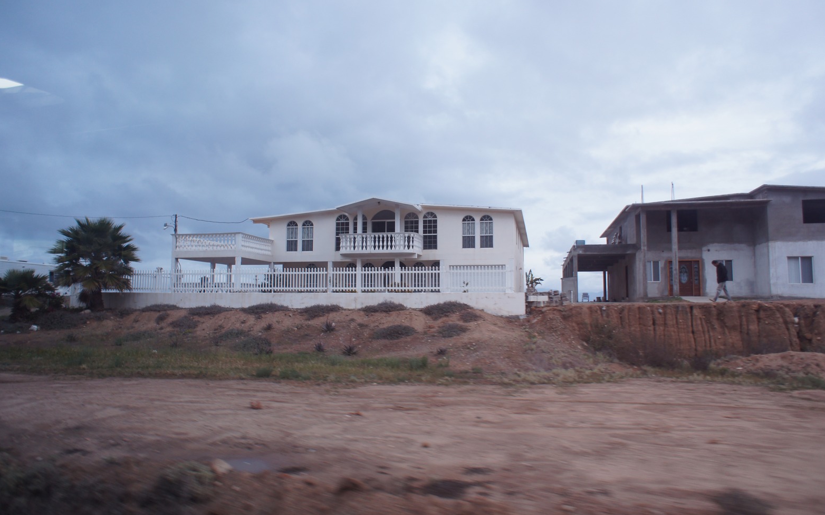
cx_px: 410
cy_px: 261
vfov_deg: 49.3
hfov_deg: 72.6
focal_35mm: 25
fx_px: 562
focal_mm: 16
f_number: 4
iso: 200
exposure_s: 1/160
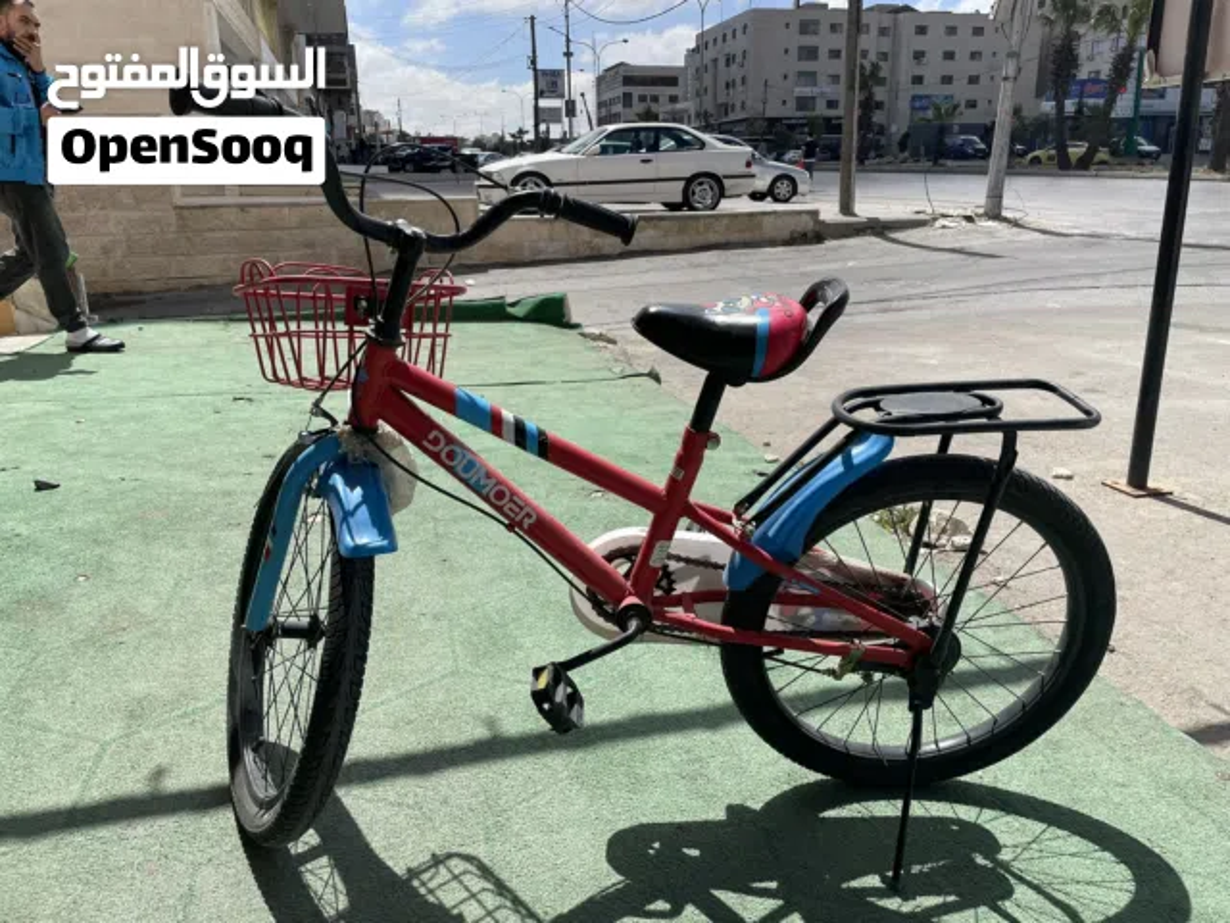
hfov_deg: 67.3
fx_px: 924
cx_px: 615
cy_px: 462
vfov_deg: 53.1
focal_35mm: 26
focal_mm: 4.2
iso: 32
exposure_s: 1/4292
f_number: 1.6
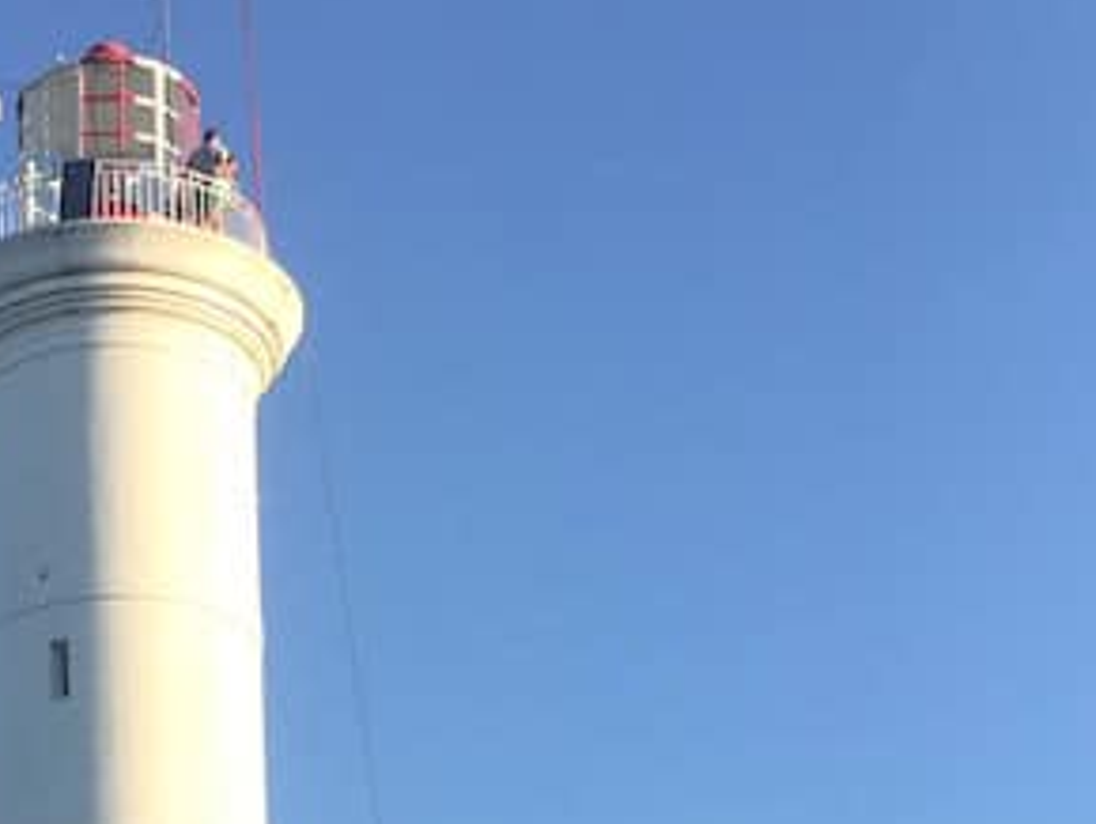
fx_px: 3169
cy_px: 1085
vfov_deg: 14.2
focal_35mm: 100
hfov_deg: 19.3
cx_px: 155
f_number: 2.2
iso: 32
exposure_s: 1/879
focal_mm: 4.2
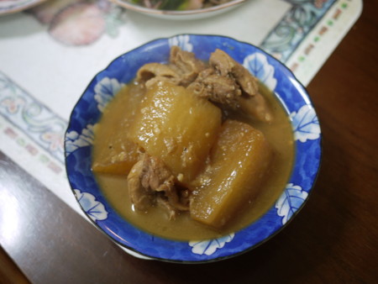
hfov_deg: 46.8
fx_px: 437
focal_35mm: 40
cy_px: 142
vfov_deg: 36.0
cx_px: 189
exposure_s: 1/40
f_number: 1.7
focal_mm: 20
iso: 100
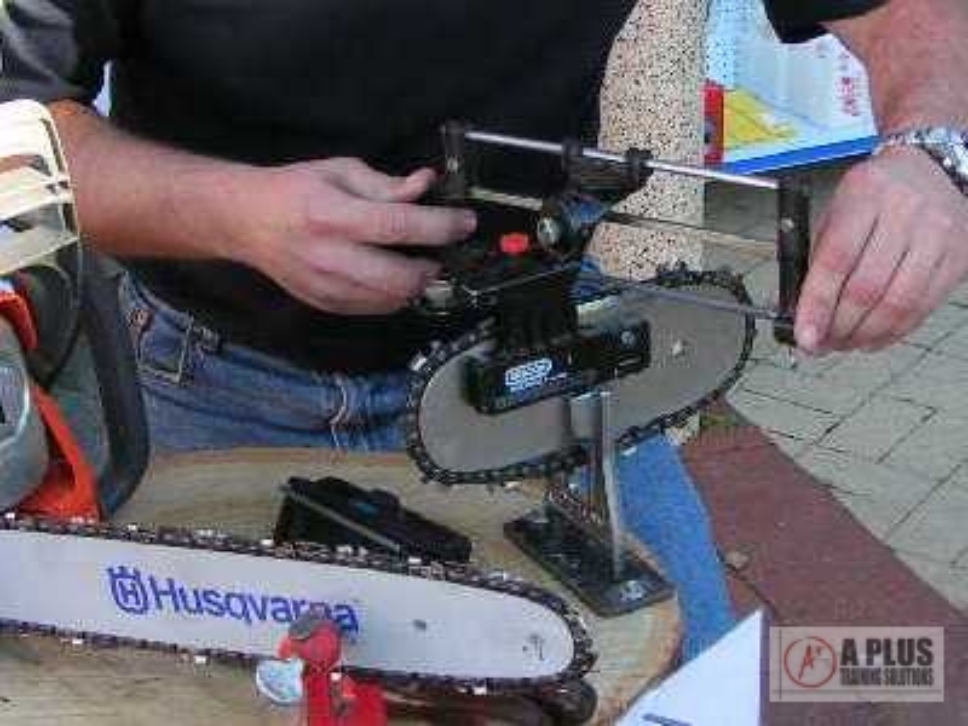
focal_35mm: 38
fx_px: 1063
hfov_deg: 49.0
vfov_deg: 37.7
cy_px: 363
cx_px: 484
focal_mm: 5.8
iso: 50
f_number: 4
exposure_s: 1/60
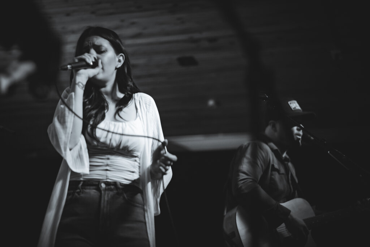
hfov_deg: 23.9
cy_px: 124
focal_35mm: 85
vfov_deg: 16.1
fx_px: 874
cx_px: 185
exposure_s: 1/250
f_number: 1.8
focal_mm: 85
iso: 4000
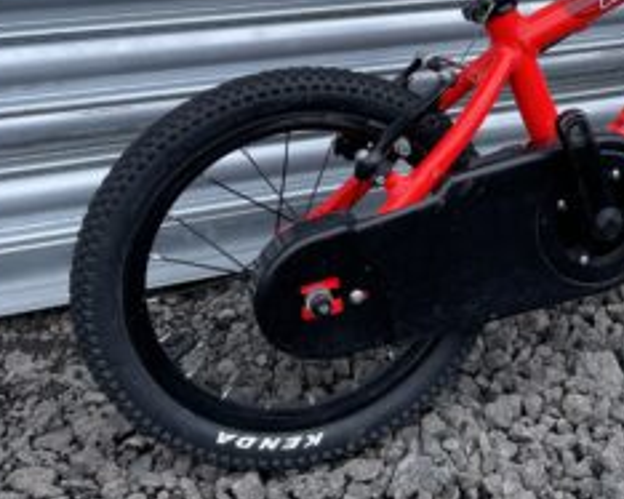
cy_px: 53
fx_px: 960
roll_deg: -0.7
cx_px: 600
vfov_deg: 28.1
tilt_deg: -18.6
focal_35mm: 52
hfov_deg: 33.4
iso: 32
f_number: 1.6
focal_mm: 4.2
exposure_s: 1/940
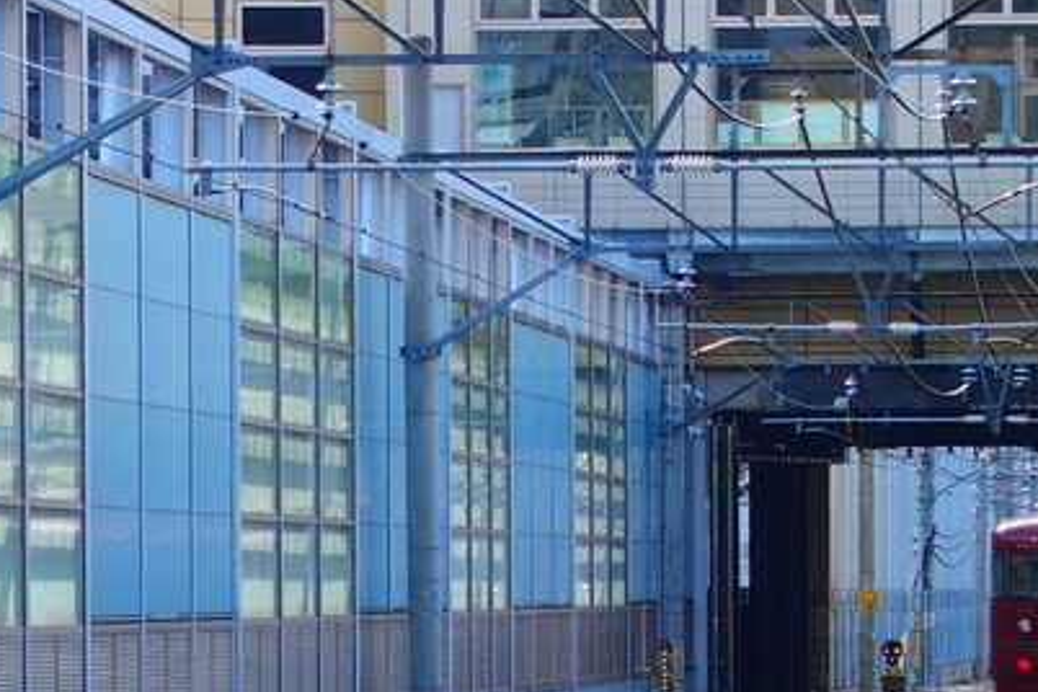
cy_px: 596
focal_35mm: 348
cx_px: -98
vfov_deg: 3.9
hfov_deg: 5.9
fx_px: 10033
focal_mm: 24
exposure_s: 1/640
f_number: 3.5
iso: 100
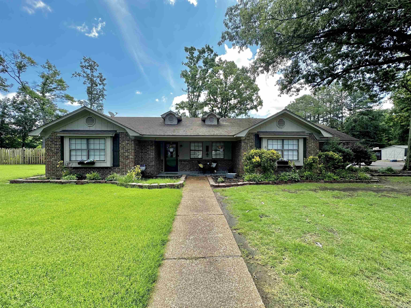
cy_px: 154
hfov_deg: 102.1
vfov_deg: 85.7
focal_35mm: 14
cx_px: 206
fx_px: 166
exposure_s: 1/350
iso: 40
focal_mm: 2.22
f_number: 2.2
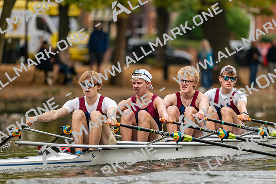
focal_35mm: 400
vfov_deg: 3.4
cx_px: 138
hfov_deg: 5.2
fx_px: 3067
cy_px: 92
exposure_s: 1/2500
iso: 2200
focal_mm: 400
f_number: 4.5
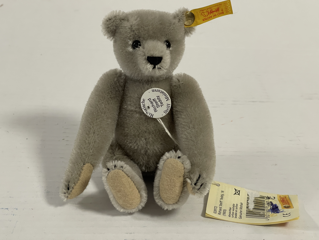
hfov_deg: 30.3
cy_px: 120
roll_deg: -5.2
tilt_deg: -26.6
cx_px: 160
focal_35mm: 64
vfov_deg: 22.9
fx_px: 590
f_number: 2.2
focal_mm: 7.5
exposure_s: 1/50
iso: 160
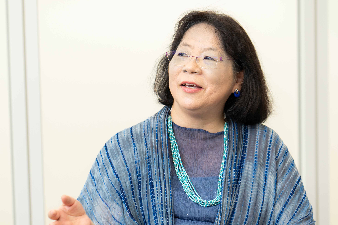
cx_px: 169
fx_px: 1192
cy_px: 112
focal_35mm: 127
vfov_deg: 10.8
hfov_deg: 16.1
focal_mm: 85
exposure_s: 1/125
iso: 400
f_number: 2.8
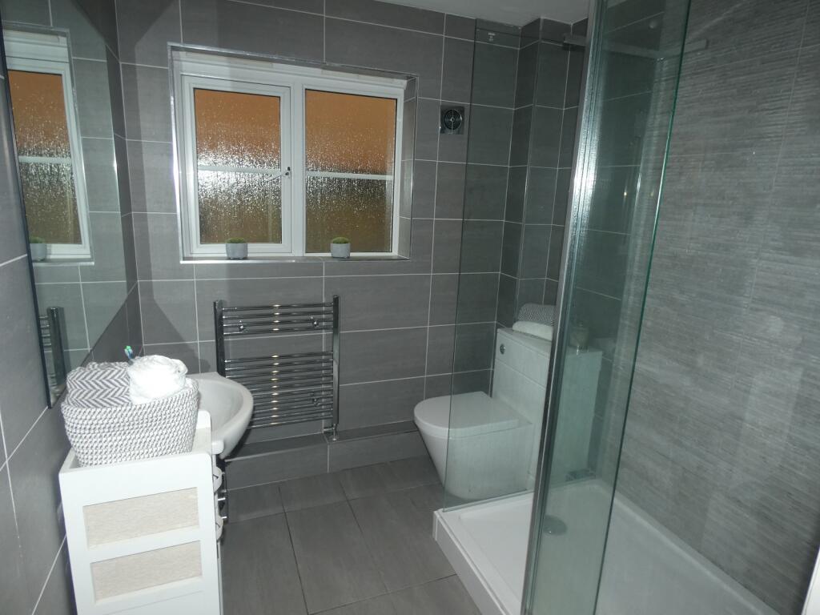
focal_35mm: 20
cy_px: 308
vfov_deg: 66.0
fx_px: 474
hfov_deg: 81.7
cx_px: 410
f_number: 2.8
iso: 100
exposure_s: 1/60
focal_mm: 3.6
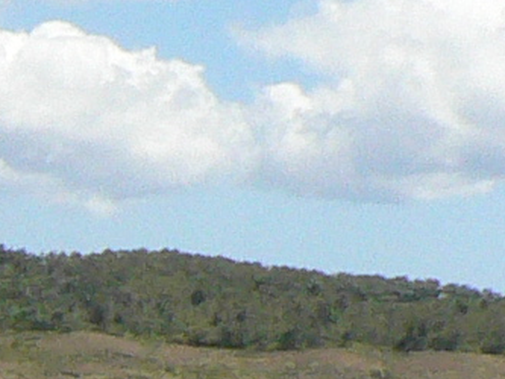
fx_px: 4043
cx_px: -1103
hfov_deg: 6.4
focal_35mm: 277
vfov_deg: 5.3
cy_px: 643
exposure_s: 1/800
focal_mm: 6
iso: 200
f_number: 6.3
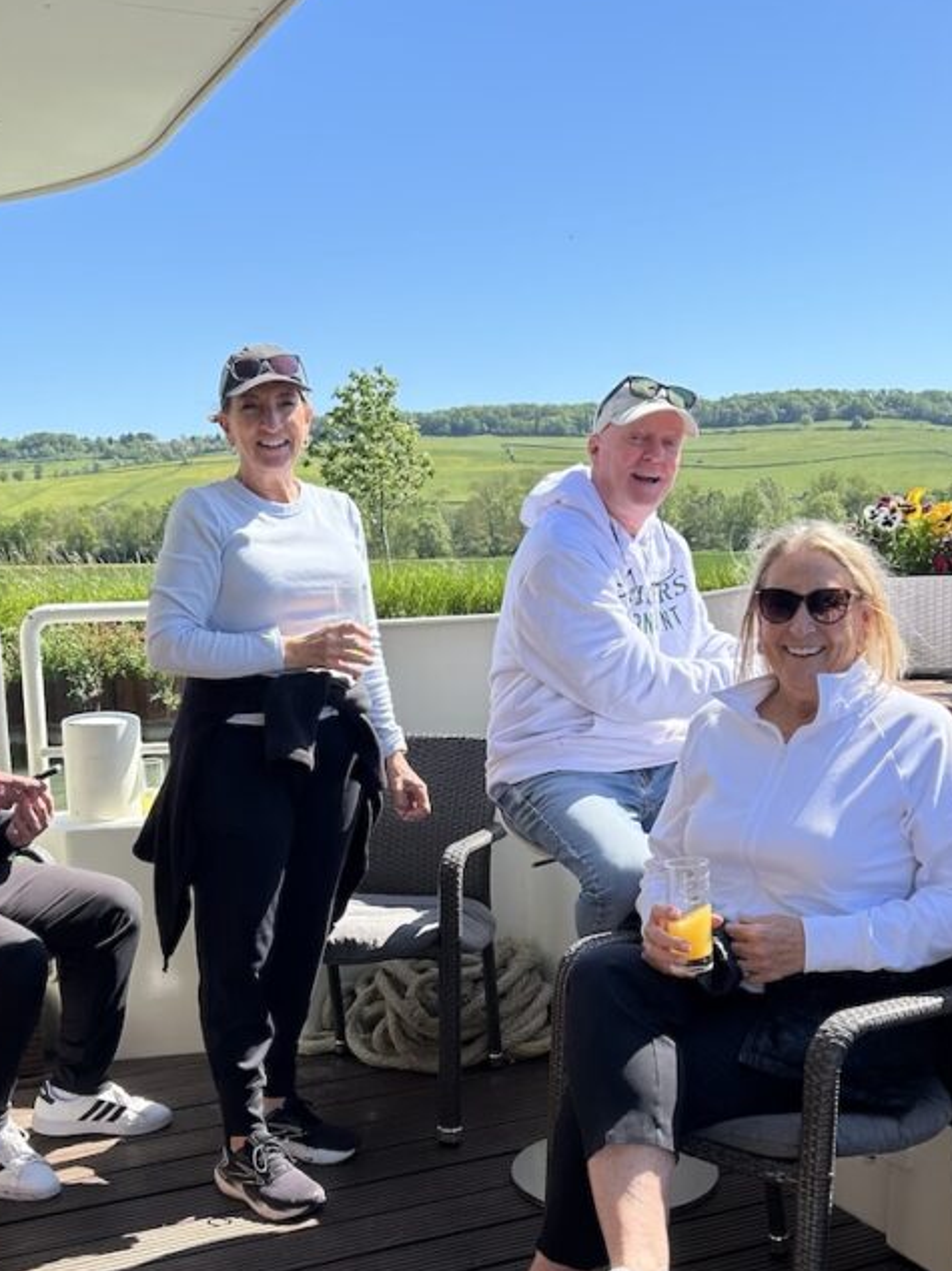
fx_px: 1541
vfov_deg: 44.4
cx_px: 419
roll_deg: +0.9
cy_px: 808
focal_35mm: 42
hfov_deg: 34.3
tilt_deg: -10.9
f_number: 1.5
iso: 50
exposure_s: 1/2762
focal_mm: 5.7
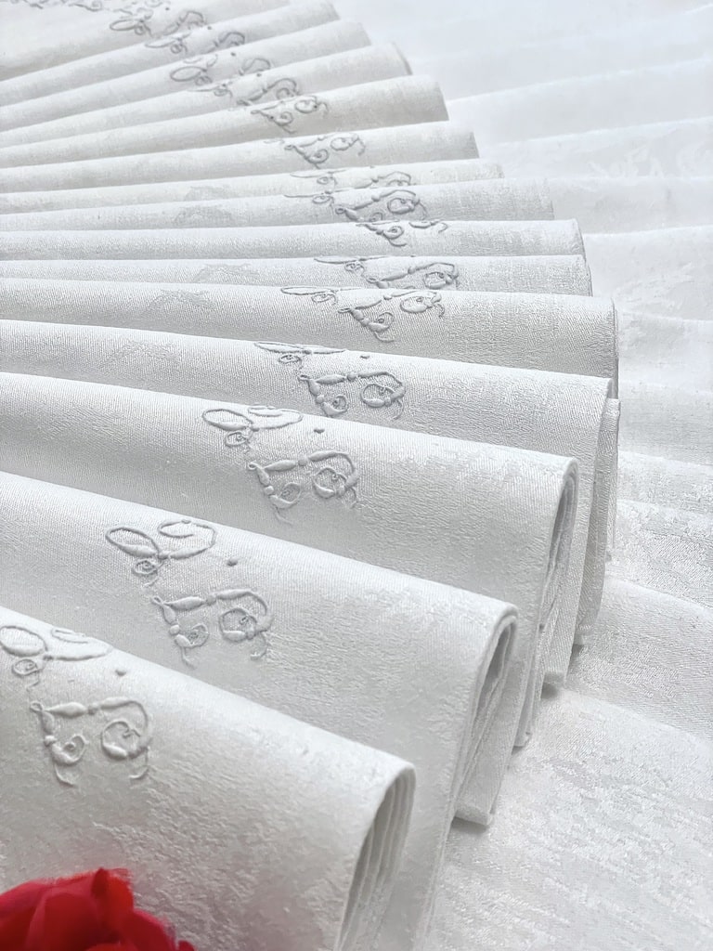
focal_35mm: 52
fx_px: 1428
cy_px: 476
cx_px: 356
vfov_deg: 36.8
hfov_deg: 28.0
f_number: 2
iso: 200
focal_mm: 6
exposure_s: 1/93
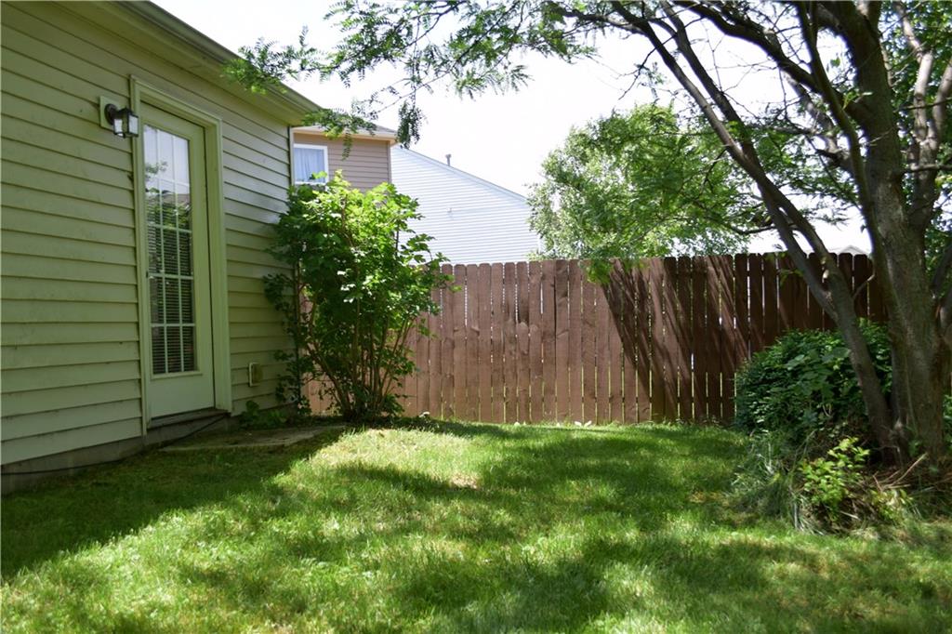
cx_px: 476
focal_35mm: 30
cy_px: 317
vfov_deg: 43.6
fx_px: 793
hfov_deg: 61.9
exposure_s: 1/200
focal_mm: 20
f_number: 5
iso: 100
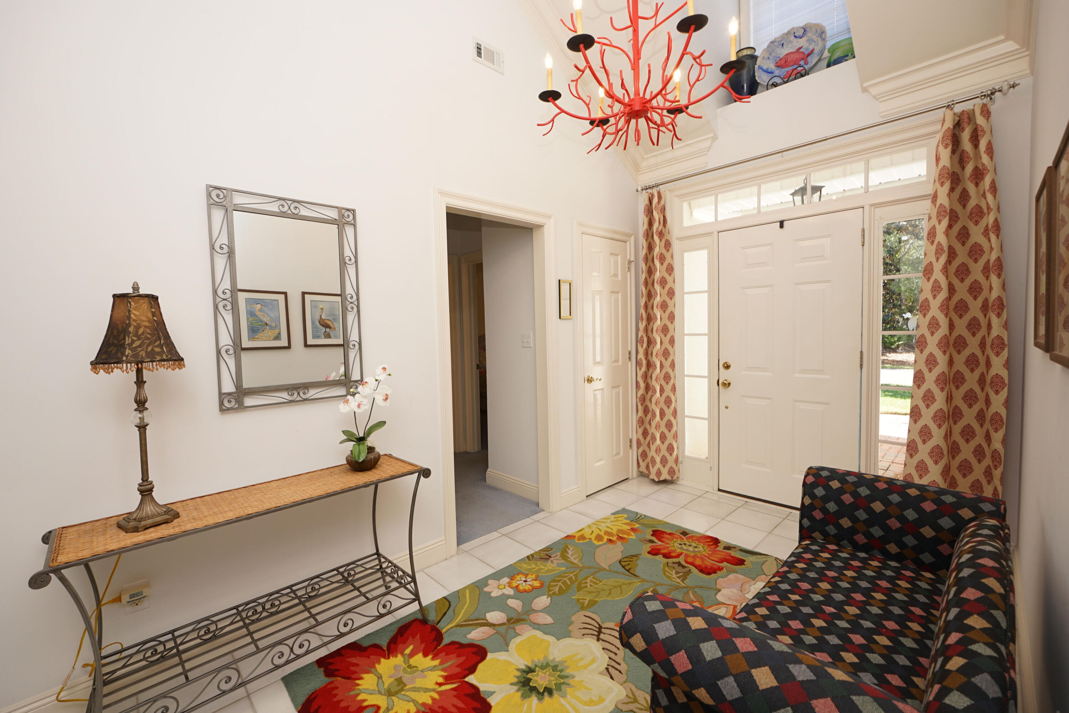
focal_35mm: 15
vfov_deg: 77.3
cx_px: 534
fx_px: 445
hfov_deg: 100.4
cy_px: 356
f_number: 4
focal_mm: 10
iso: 100
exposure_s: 1/60
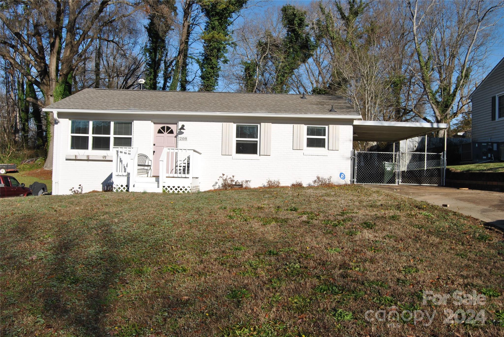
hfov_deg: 55.1
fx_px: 483
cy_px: 168
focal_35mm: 34
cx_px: 252
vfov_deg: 38.4
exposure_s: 1/200
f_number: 11
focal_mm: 23
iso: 100
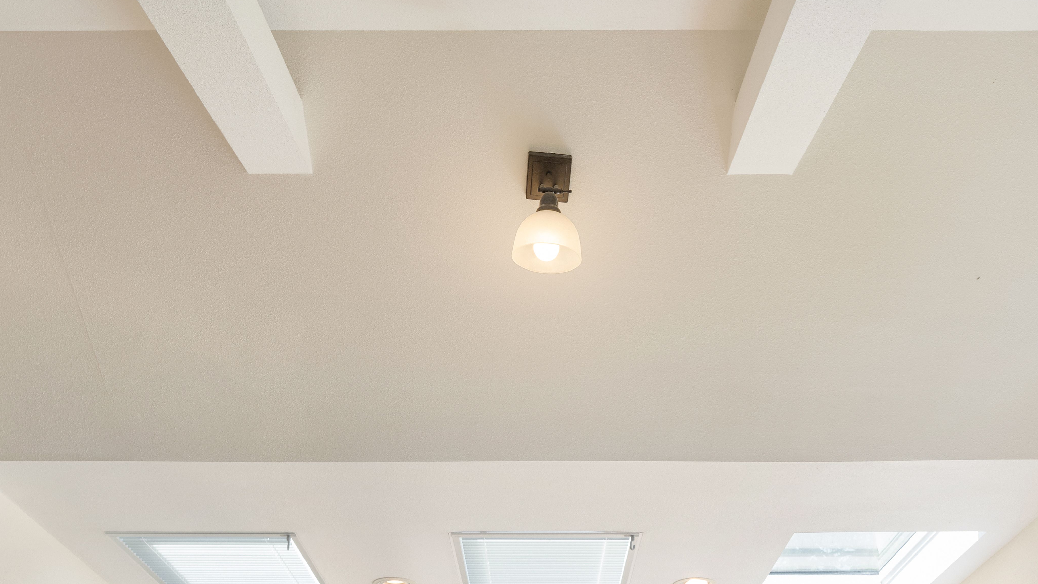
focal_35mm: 36
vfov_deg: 29.3
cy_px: 656
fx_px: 991
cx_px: 556
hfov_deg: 55.2
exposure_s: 1/20
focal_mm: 17
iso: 400
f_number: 7.1
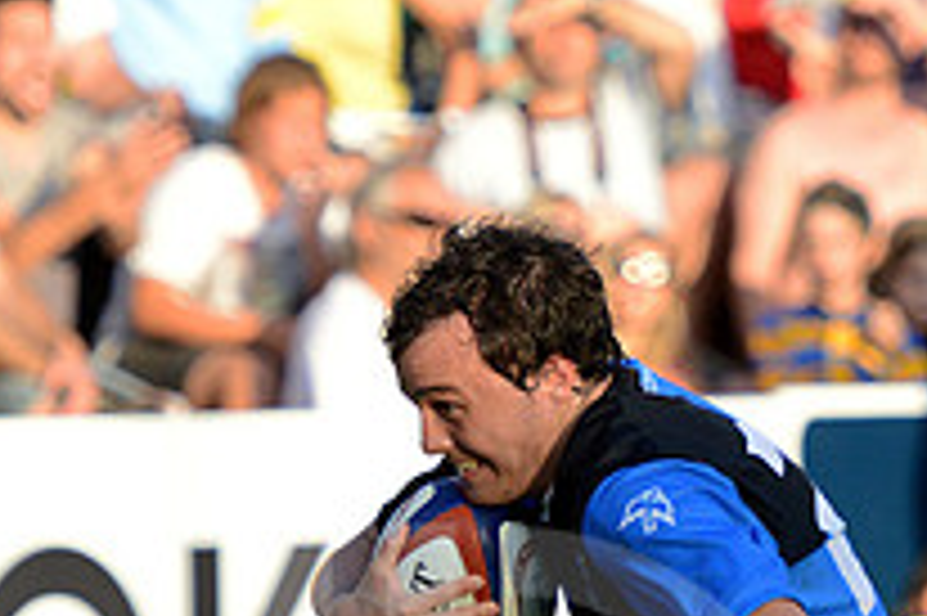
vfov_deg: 2.5
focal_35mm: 549
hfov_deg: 3.7
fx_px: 14125
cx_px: 1278
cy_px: 861
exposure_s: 1/1600
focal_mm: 195
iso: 1000
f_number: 4
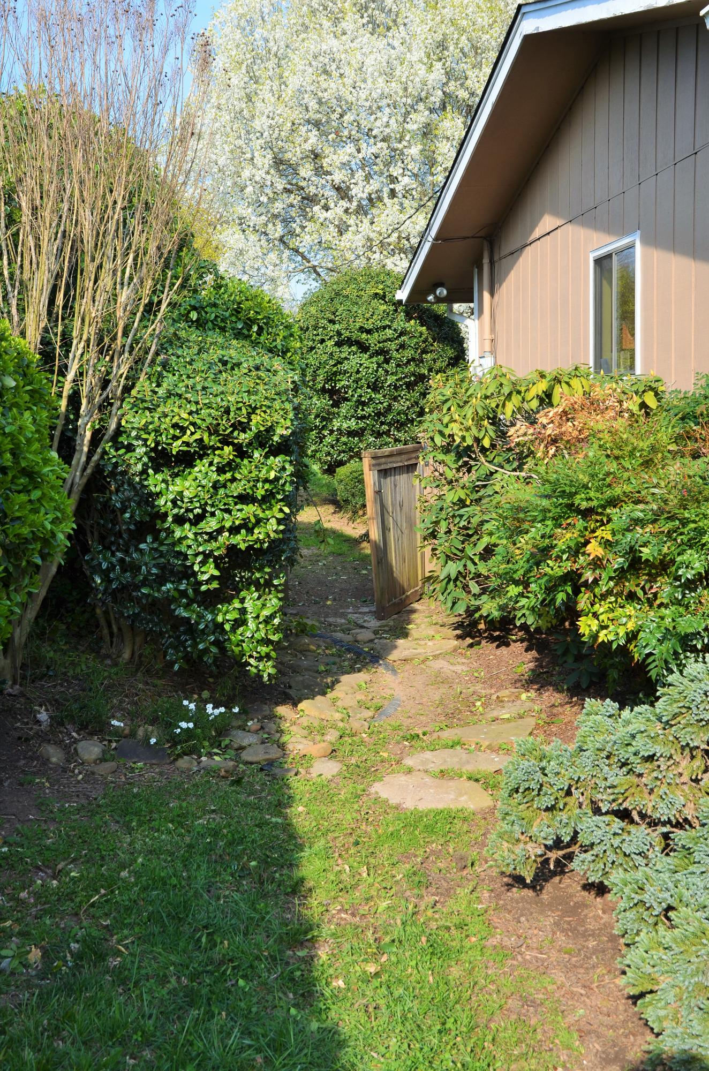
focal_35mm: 39
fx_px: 1158
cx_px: 354
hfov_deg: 34.1
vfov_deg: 49.6
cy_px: 536
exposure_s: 1/200
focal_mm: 26
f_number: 7.1
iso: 200
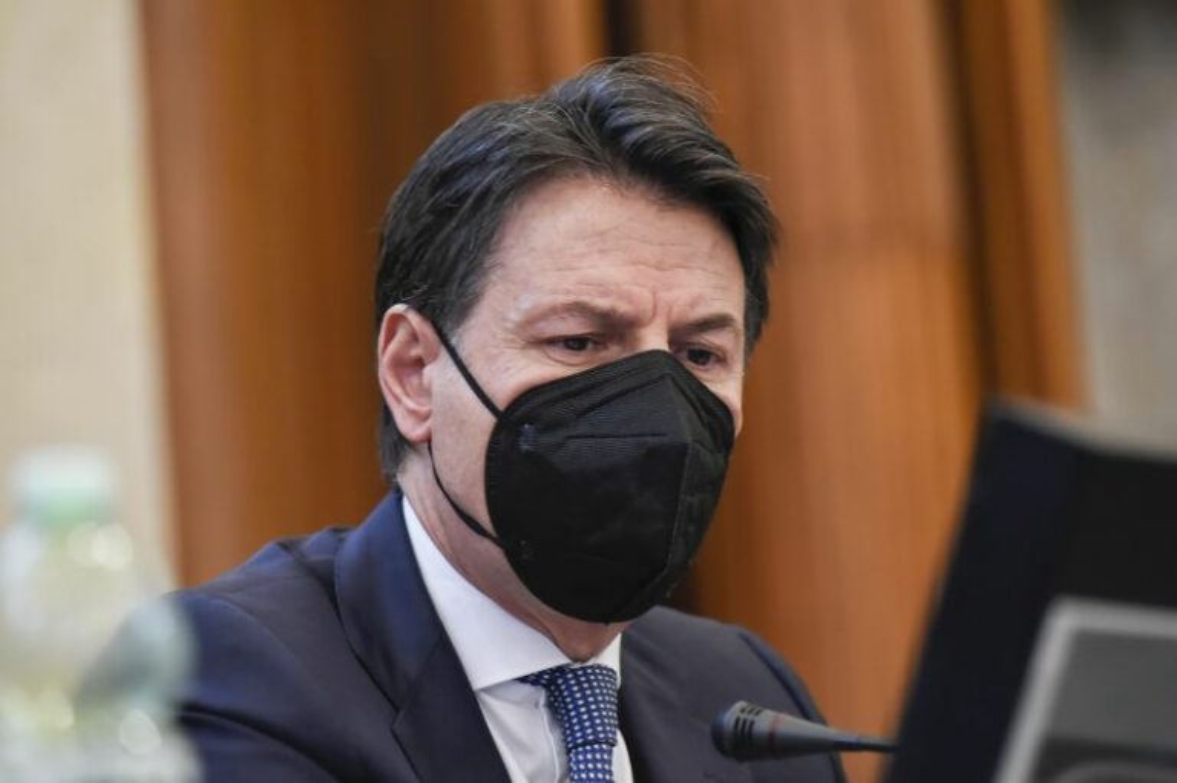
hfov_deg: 11.1
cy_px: 392
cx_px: 588
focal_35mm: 185
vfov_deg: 7.4
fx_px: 6044
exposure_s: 1/100
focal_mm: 185
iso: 4000
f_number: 5
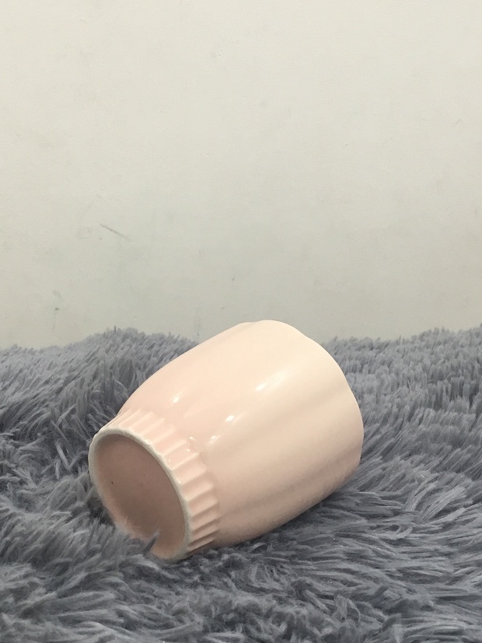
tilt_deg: -14.6
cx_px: 190
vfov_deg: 42.0
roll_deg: +0.0
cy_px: 356
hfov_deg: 32.1
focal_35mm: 45
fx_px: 836
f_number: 2.4
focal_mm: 3.3
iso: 80
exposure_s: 1/33
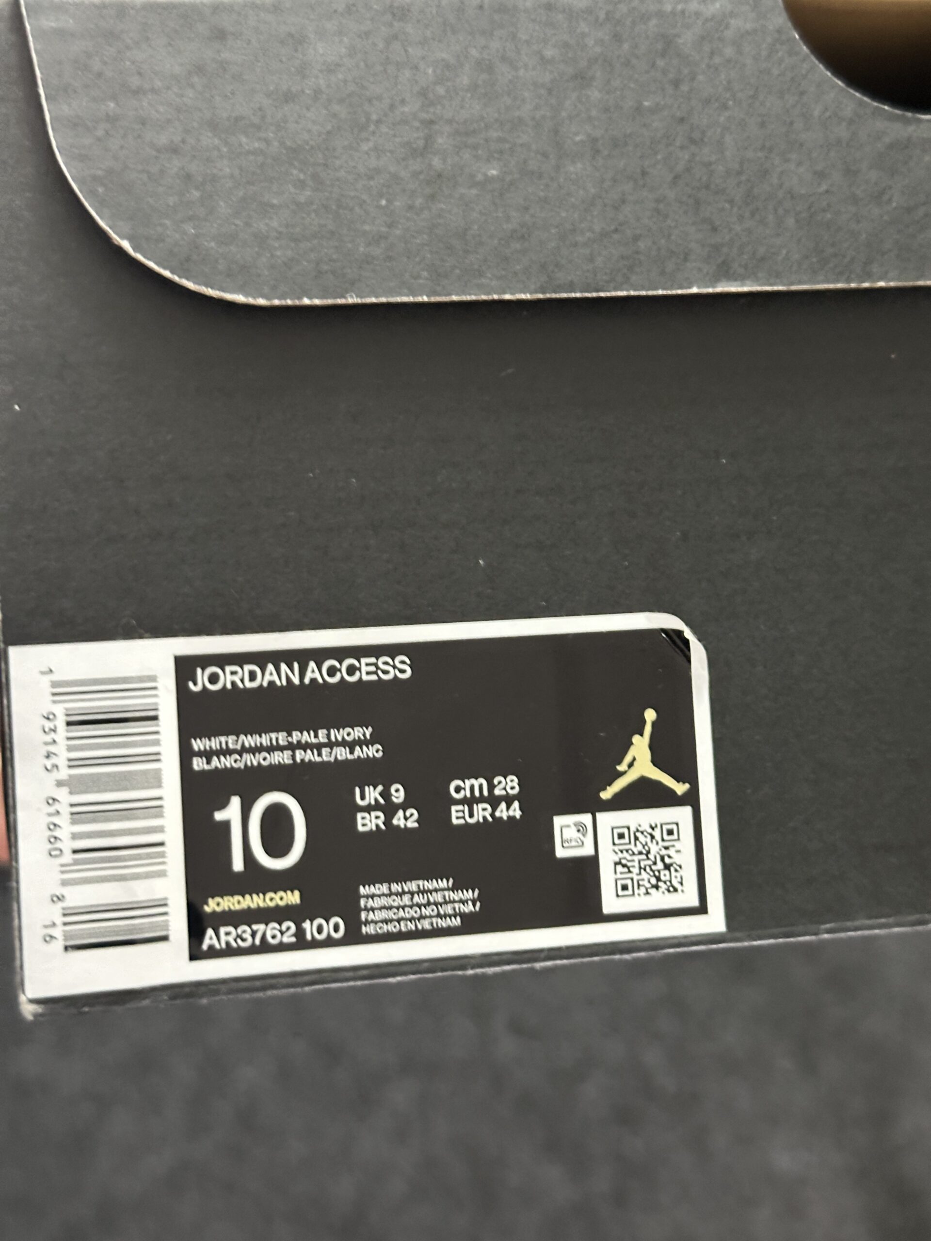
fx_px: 1721
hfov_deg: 30.3
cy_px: 620
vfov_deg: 39.7
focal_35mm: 48
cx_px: 466
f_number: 1.78
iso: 400
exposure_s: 1/25
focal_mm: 6.86
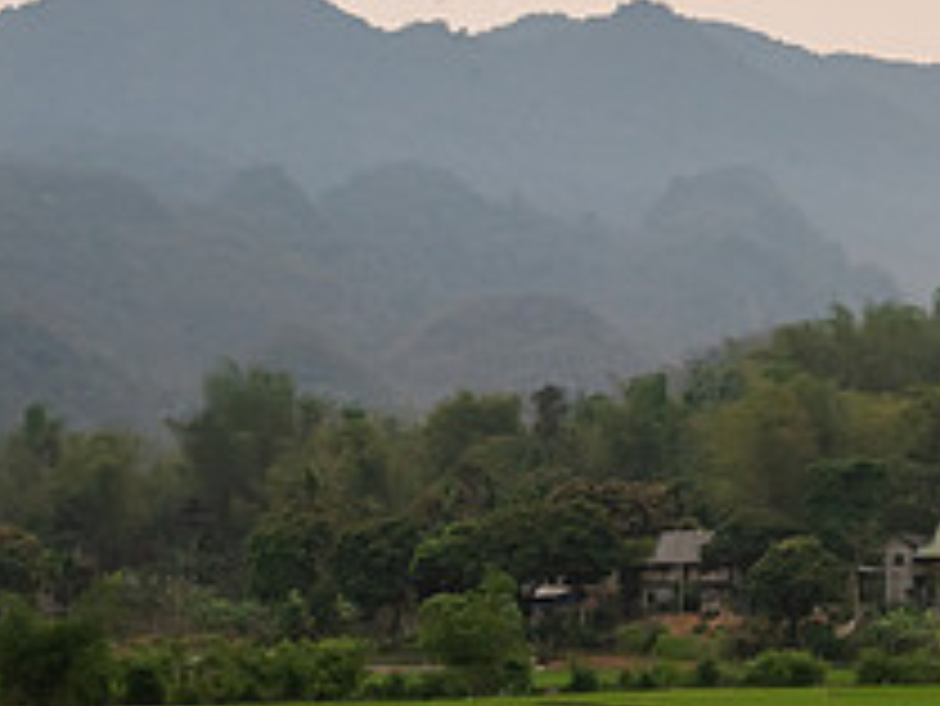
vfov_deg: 13.2
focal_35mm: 112
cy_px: 398
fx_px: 3043
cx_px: 850
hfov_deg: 17.3
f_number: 16
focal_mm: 42
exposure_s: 1/125
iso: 1250
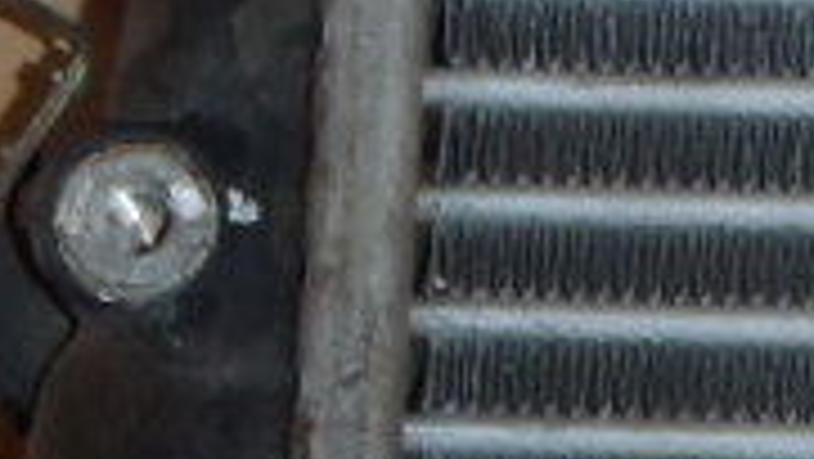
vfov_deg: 5.3
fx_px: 4664
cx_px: 1354
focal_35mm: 216
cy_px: 1462
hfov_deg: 9.6
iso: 100
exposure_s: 1/30
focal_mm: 5
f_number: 3.9
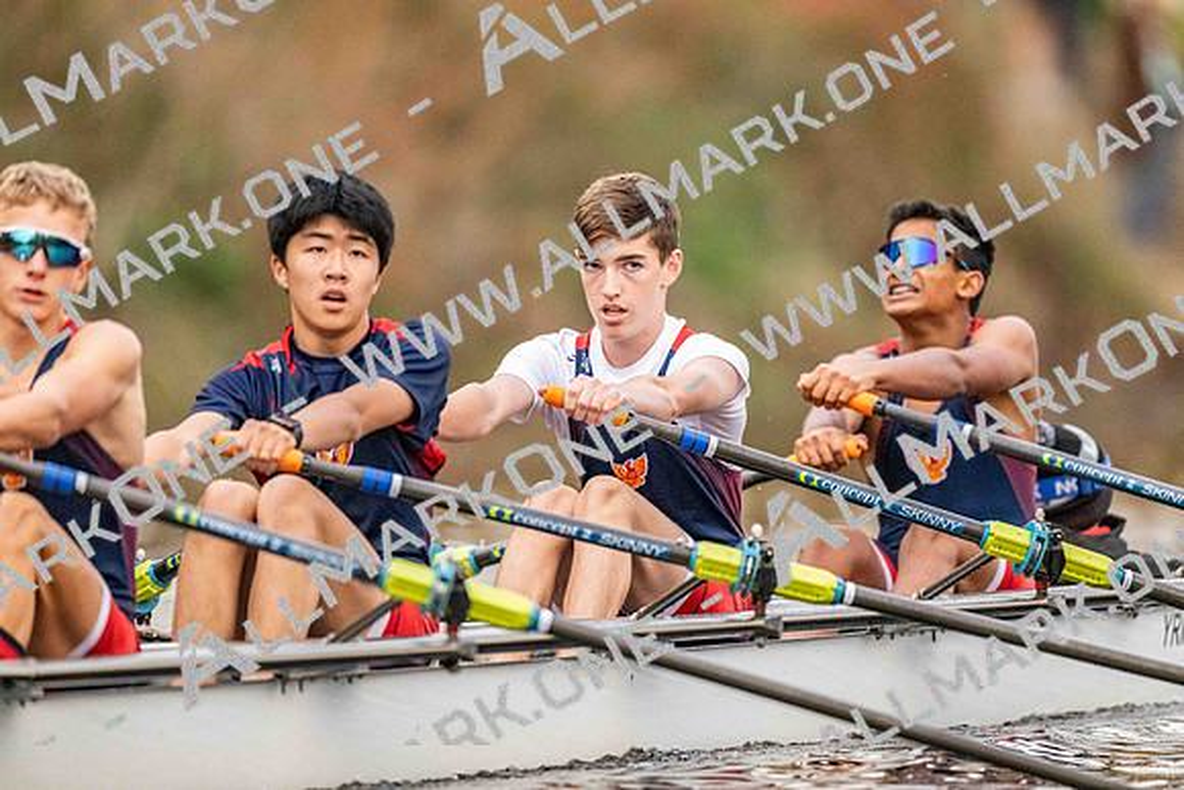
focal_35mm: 600
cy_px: 395
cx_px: 592
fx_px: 19737
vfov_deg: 2.3
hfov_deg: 3.4
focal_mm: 600
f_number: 4
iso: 9000
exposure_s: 1/2500
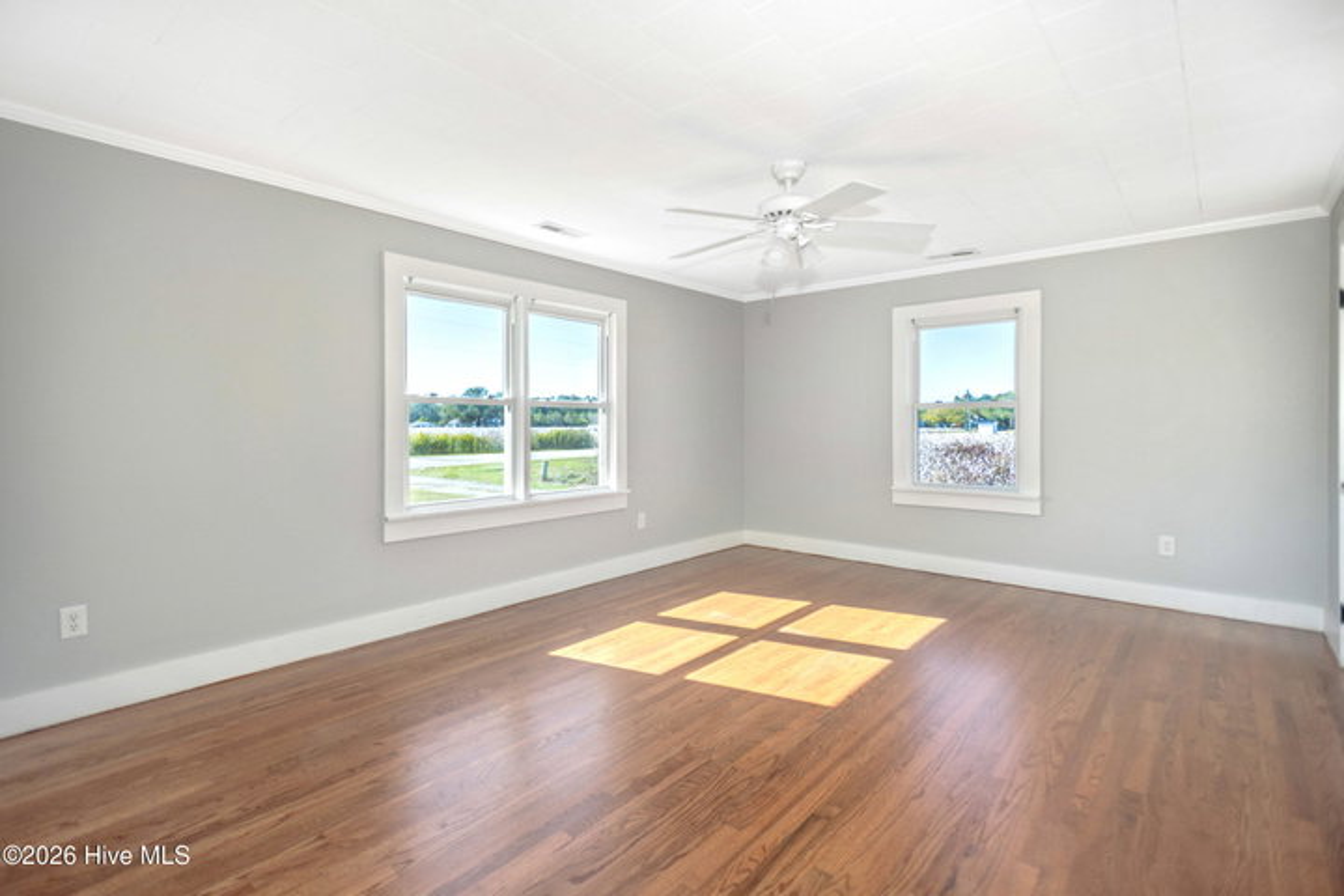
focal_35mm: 17
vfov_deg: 70.4
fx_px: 635
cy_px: 448
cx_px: 672
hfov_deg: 93.3
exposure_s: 1/800
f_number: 7.1
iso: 160
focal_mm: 17
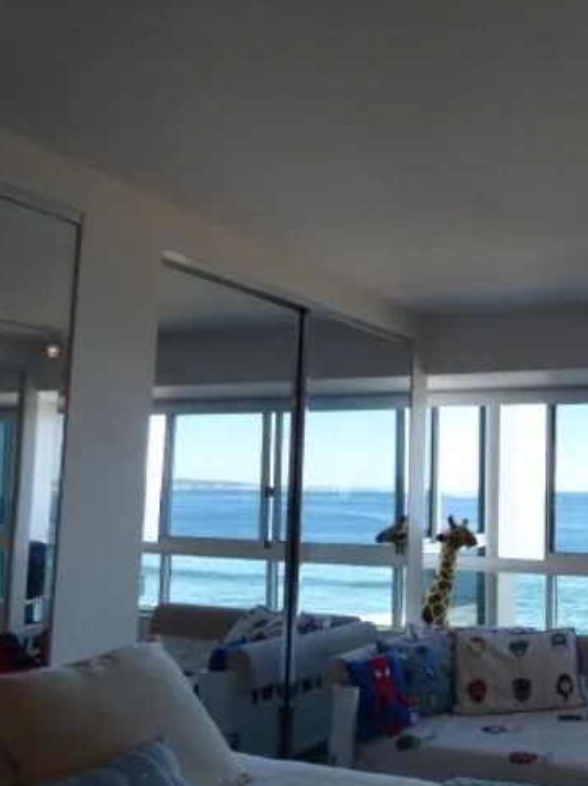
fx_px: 703
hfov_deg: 40.0
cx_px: 586
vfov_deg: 58.2
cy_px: 439
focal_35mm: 31
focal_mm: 3.58
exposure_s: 1/250
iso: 200
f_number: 2.8
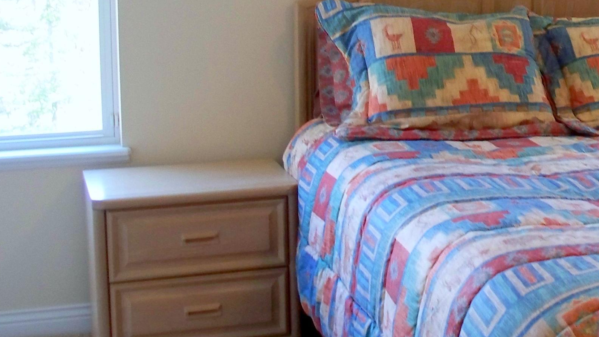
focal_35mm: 74
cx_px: 512
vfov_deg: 16.1
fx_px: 1175
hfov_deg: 27.8
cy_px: 25
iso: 250
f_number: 2.8
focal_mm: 7.54
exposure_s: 1/60
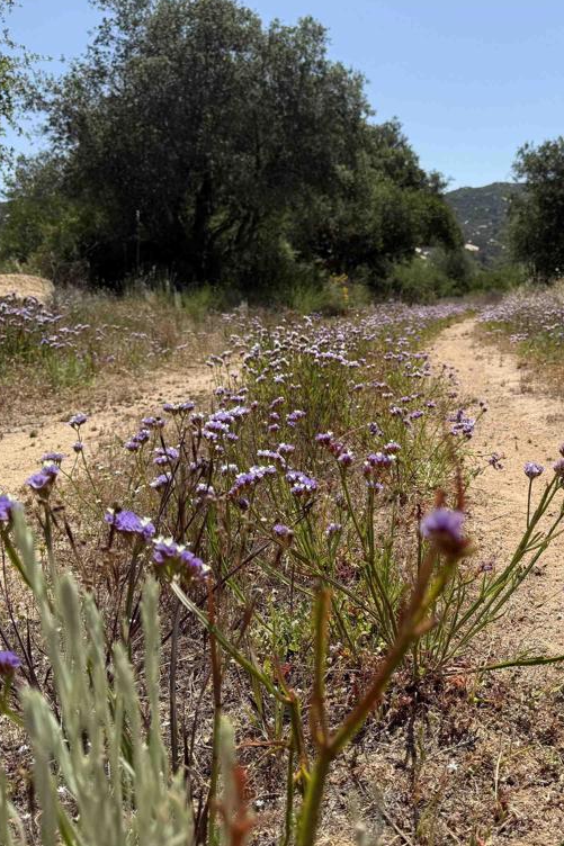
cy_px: 422
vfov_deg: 55.8
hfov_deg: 37.7
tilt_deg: -9.8
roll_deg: +0.5
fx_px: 799
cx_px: 438
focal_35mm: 34
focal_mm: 6.76
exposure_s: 1/4405
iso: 80
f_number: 1.78
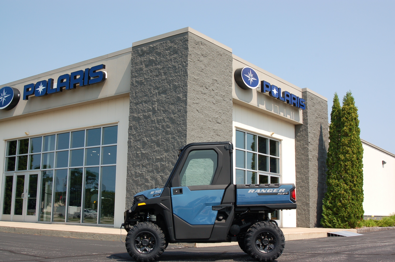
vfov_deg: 31.8
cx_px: 198
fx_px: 460
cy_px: 131
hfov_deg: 46.4
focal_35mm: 42
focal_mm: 28
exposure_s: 1/320
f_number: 9
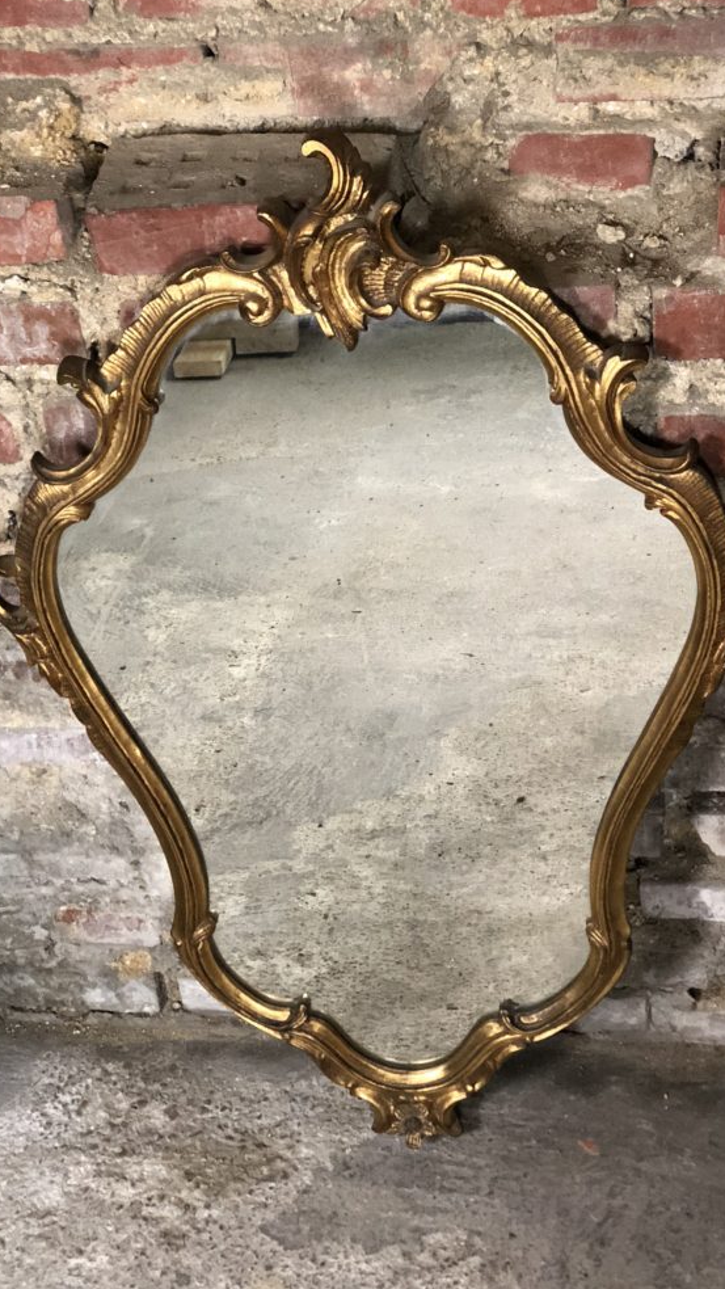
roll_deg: +5.0
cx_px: 383
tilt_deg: -37.1
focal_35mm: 59
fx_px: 2016
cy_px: 631
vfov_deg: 35.4
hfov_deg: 20.4
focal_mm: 6
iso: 160
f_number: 2.4
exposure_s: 1/17
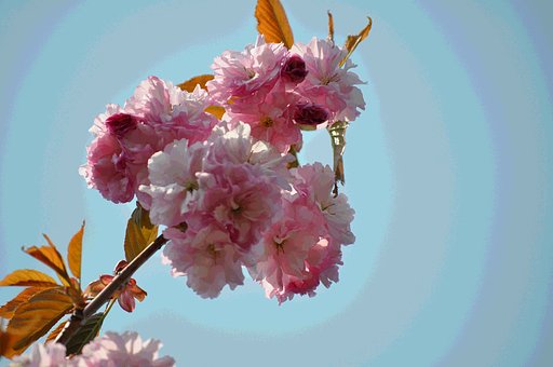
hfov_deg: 7.9
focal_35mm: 262
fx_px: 4027
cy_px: 184
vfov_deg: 5.2
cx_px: 276
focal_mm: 175
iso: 200
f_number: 7.1
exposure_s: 1/800
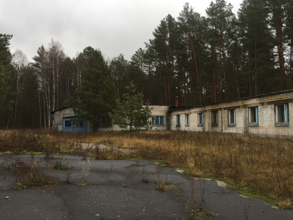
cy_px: 110
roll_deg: -1.5
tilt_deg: +4.4
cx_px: 146
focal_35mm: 29
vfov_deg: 48.2
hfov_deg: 61.7
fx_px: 245
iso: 32
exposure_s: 1/226
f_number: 2.2
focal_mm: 4.15
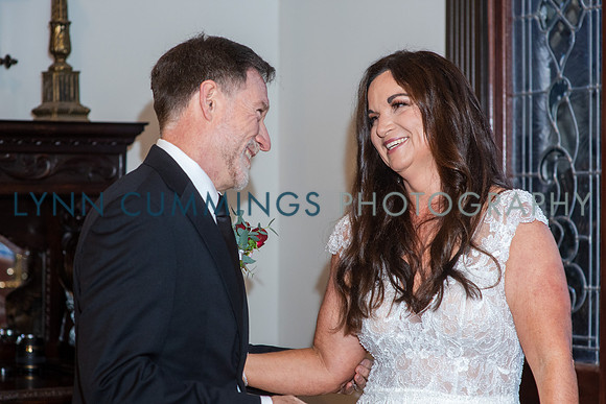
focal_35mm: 102
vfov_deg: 13.4
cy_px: 224
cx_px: 286
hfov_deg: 20.0
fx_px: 1721
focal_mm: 85
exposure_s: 1/100
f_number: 3.2
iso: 1250
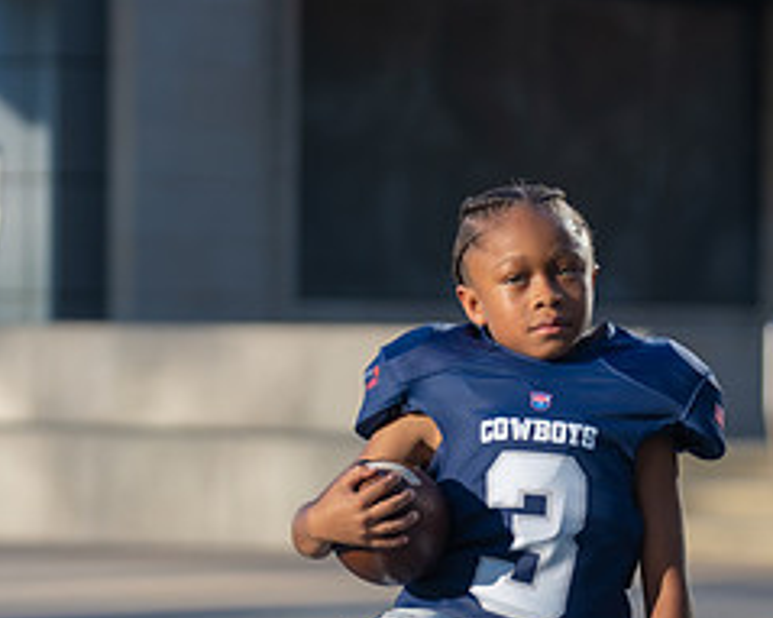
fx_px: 4711
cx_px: 548
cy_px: 509
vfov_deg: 7.5
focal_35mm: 206
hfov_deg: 9.4
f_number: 2.8
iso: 100
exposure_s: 1/800
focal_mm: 87
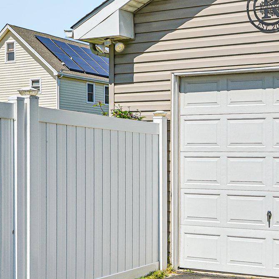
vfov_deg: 26.2
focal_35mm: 65
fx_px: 593
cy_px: 75
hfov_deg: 26.3
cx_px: 190
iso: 400
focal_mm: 25
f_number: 8
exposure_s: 1/2000
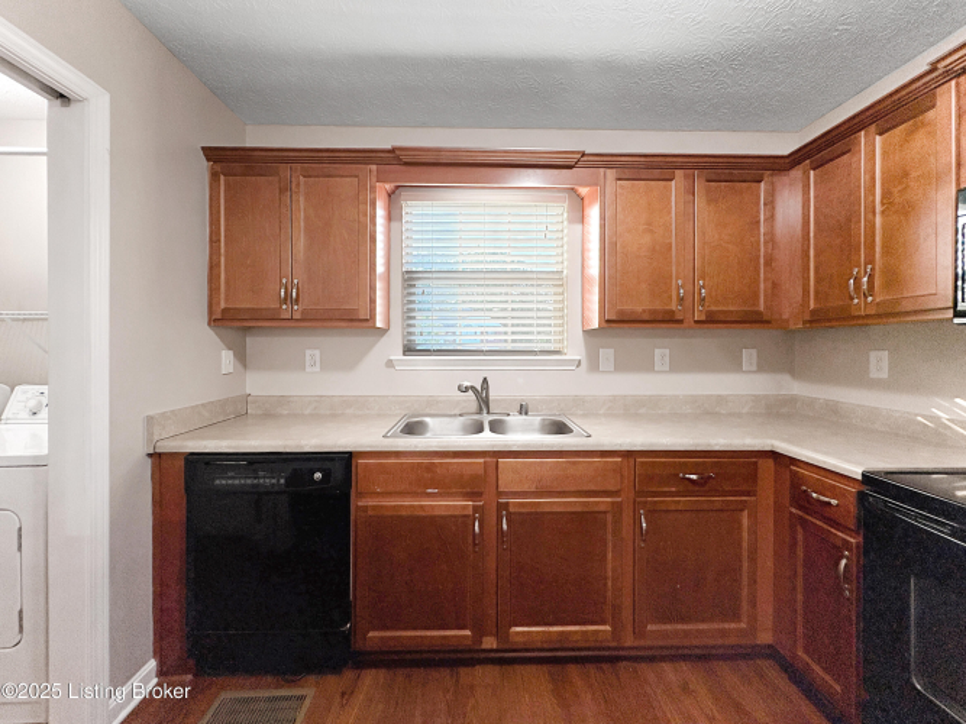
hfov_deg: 102.1
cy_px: 362
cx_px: 483
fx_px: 391
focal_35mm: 14
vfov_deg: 85.7
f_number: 2.2
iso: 160
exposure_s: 1/120
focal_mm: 2.22
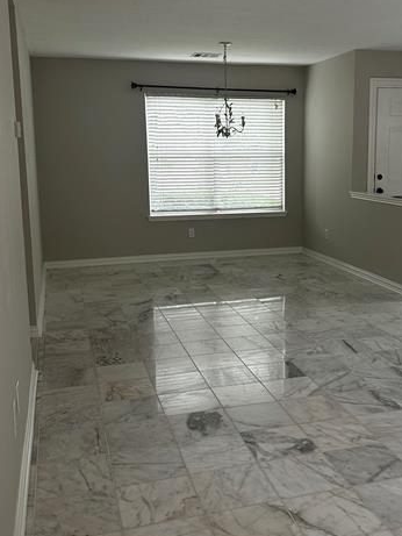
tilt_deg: -8.0
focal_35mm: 40
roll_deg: -1.2
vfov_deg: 46.8
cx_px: 270
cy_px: 256
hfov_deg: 35.6
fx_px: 619
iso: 160
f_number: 1.78
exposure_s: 1/60
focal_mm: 6.86
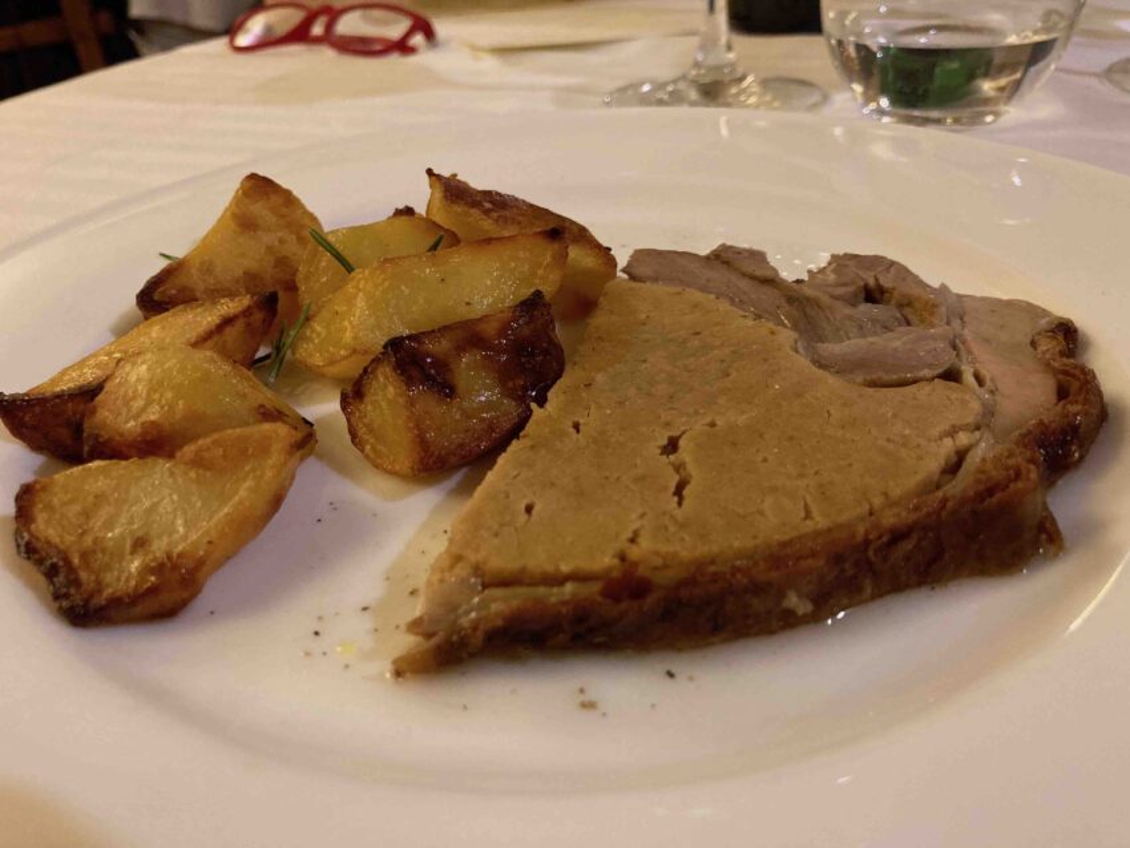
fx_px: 914
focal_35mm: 28
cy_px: 424
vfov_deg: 49.8
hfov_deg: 63.4
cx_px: 565
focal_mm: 3.99
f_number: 1.8
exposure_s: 1/33
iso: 320
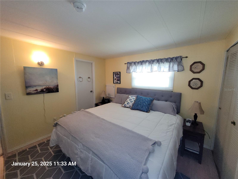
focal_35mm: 13
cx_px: 119
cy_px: 90
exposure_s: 1/60
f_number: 2.2
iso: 250
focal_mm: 1.74
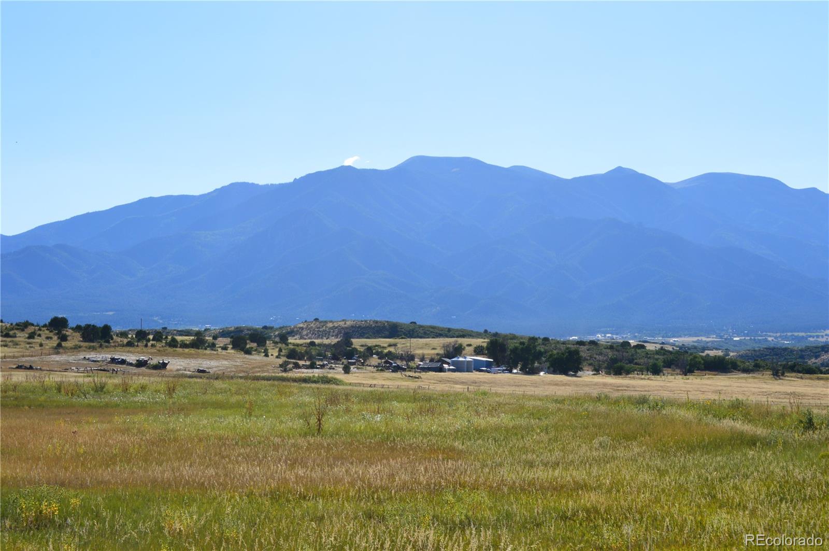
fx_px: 1898
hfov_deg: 24.6
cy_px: 276
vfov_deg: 16.5
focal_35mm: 82
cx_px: 414
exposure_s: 1/500
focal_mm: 55
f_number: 11
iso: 360
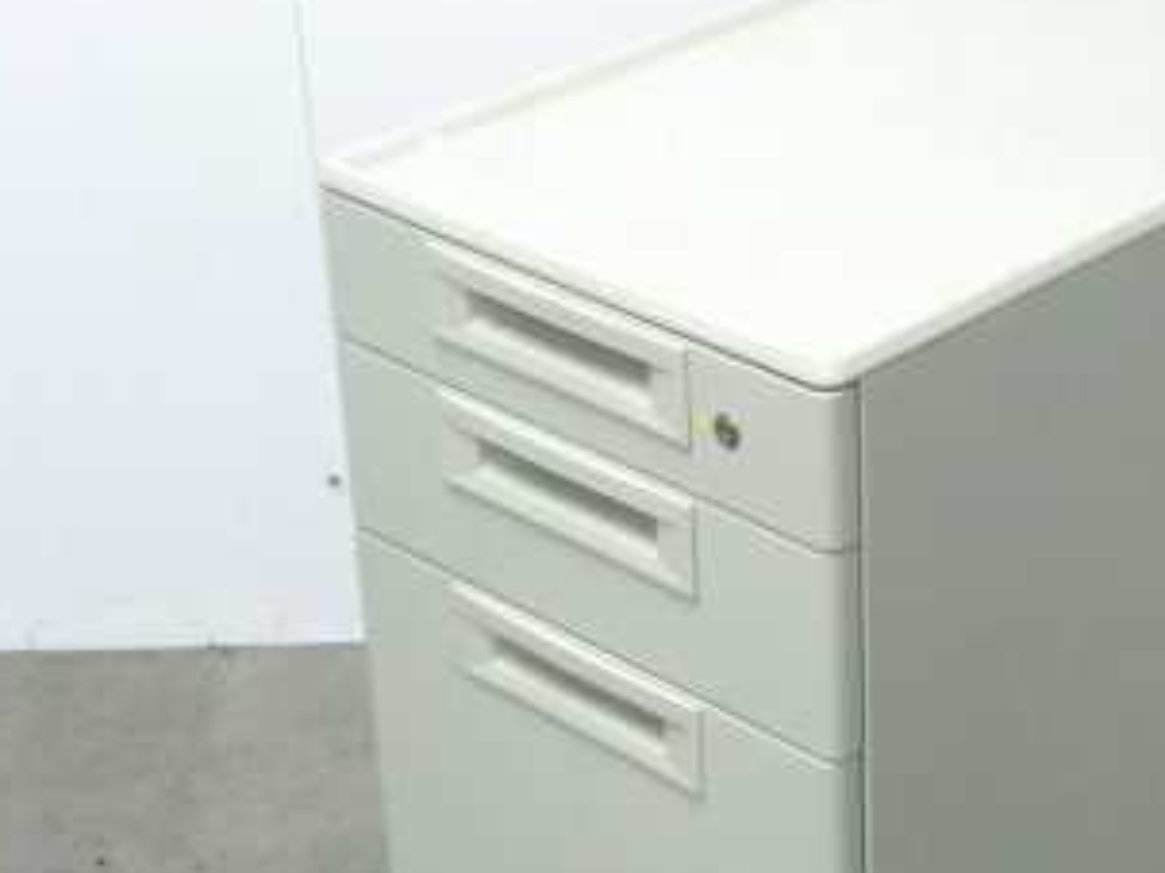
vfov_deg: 15.5
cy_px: 404
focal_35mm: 95
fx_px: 3196
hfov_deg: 20.5
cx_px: 873
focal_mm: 8.2
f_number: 4.3
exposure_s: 1/25
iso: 800
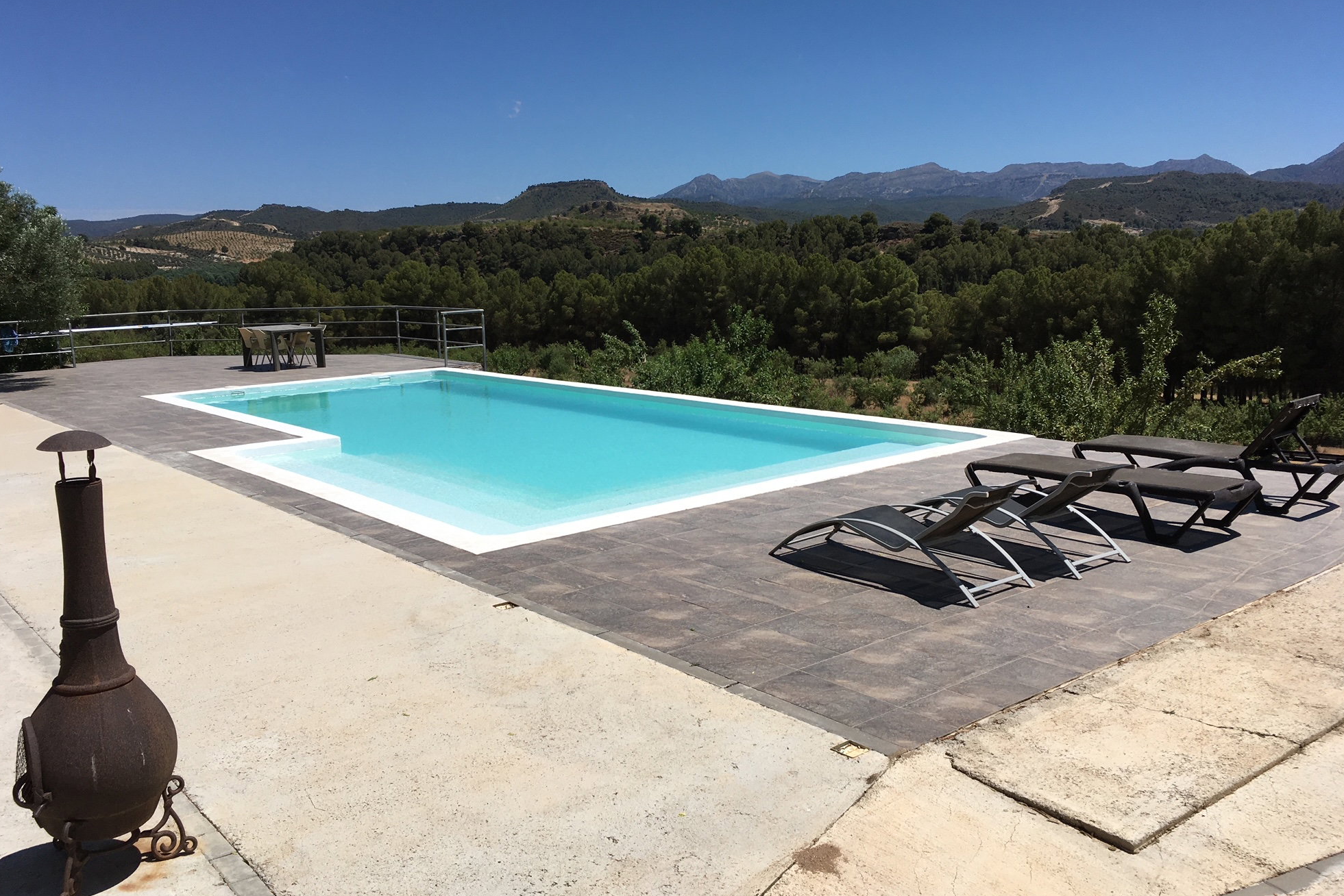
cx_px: 663
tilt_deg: -9.5
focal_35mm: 31
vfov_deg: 42.3
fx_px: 1157
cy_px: 425
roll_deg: +0.7
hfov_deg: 60.3
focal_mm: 4.15
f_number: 2.2
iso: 25
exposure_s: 1/3205
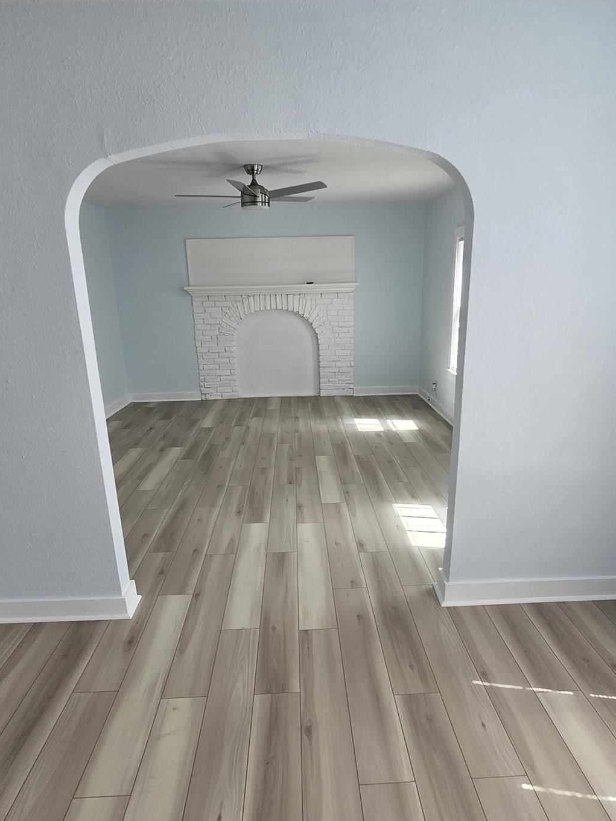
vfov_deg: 75.7
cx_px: 326
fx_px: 522
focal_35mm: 22
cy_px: 485
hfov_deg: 61.0
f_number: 2.2
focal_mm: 2.2
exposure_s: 1/120
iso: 100
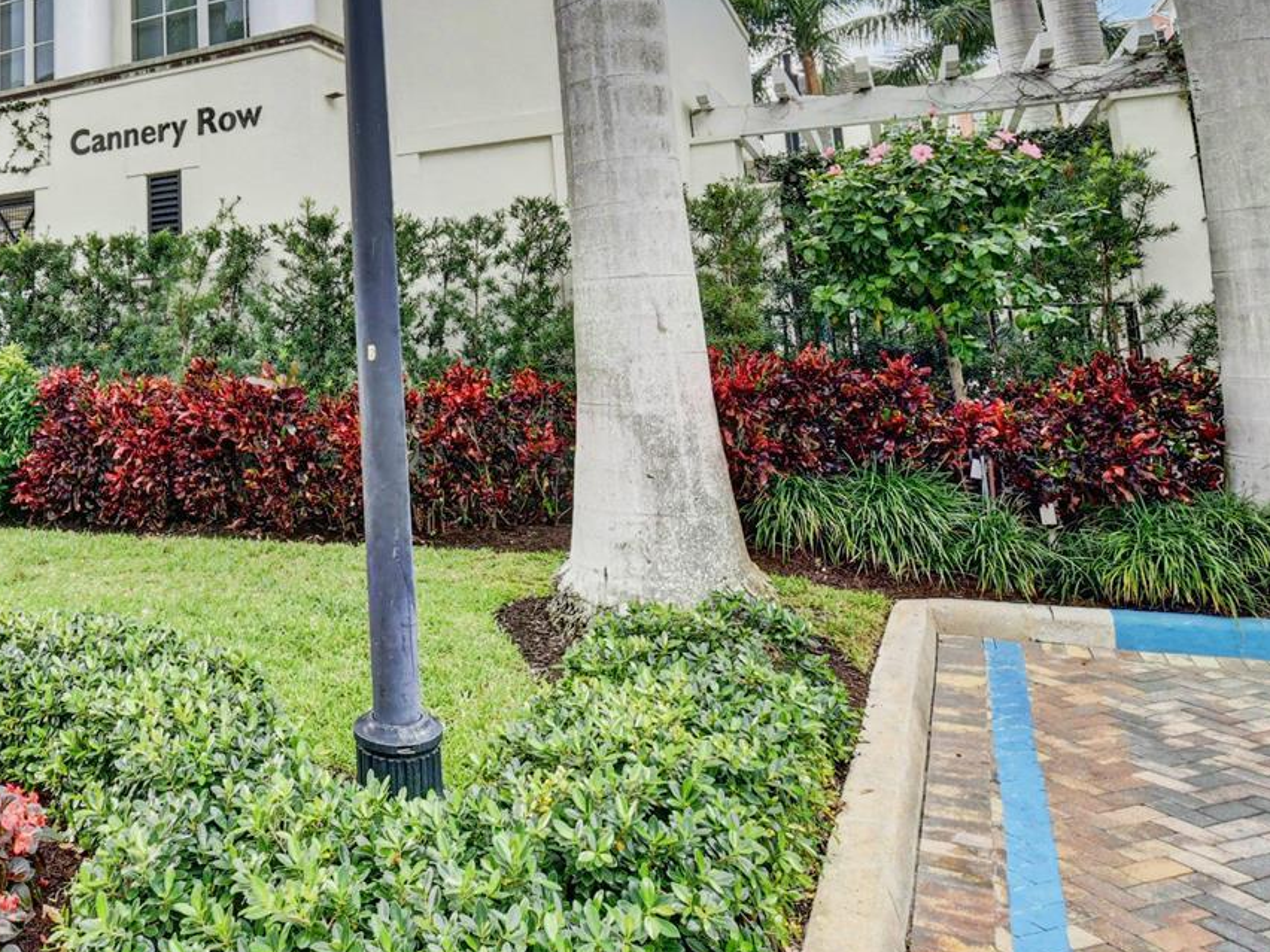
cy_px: 184
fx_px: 991
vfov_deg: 48.3
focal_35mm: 27
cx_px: 286
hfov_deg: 60.9
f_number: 8
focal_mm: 10
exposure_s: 1/250
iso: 640
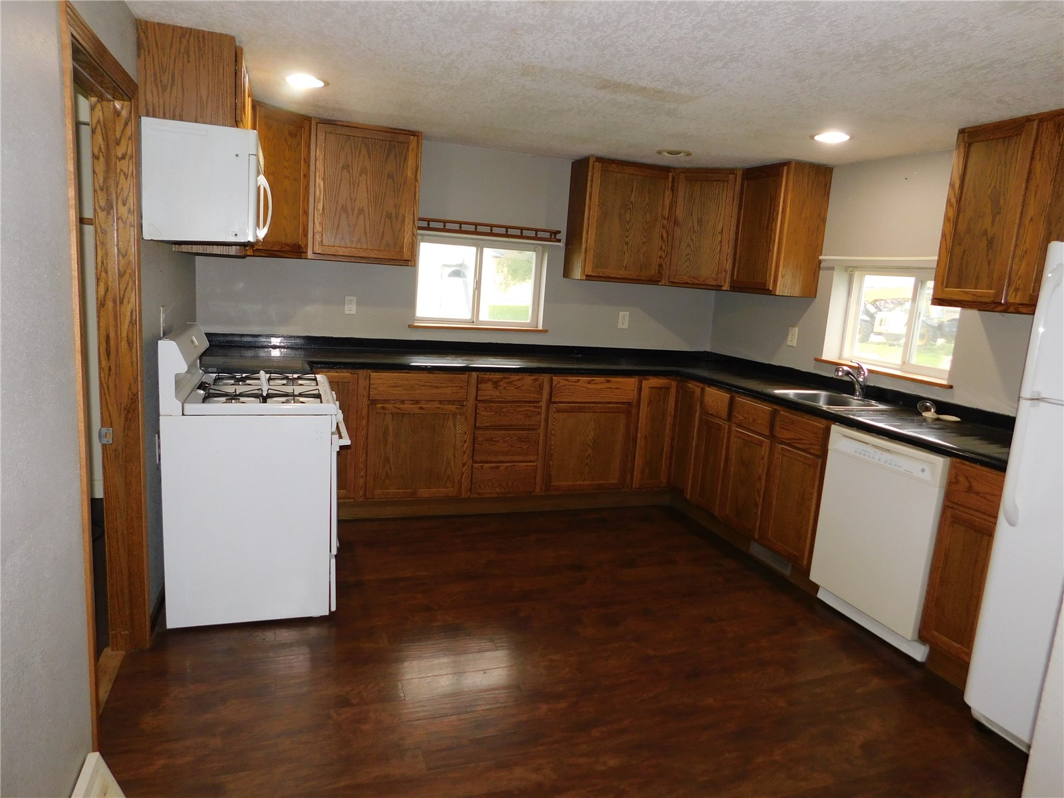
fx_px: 707
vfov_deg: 58.9
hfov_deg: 73.9
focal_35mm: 23
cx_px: 532
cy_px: 399
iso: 200
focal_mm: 4
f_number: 3
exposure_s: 1/30
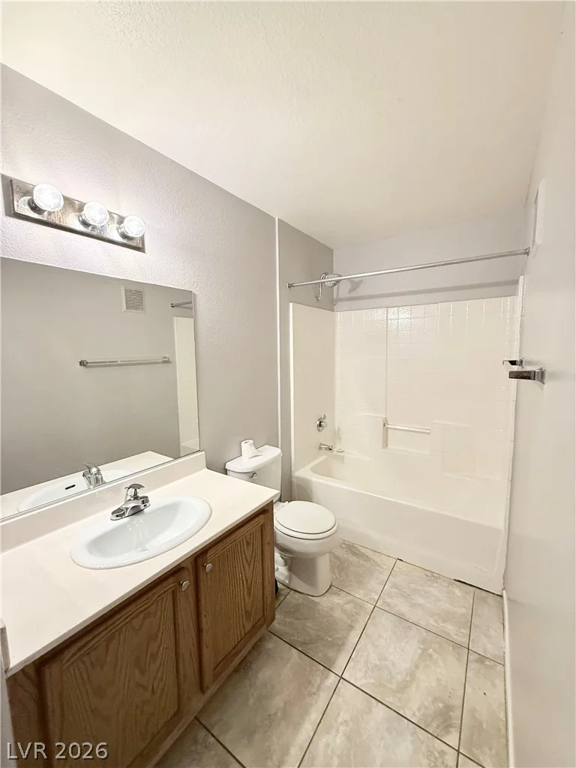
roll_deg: +0.2
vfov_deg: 102.1
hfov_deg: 85.7
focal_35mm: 14
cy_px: 384
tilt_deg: -4.7
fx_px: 311
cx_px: 288
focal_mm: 2.22
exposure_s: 1/60
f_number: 2.2
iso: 250
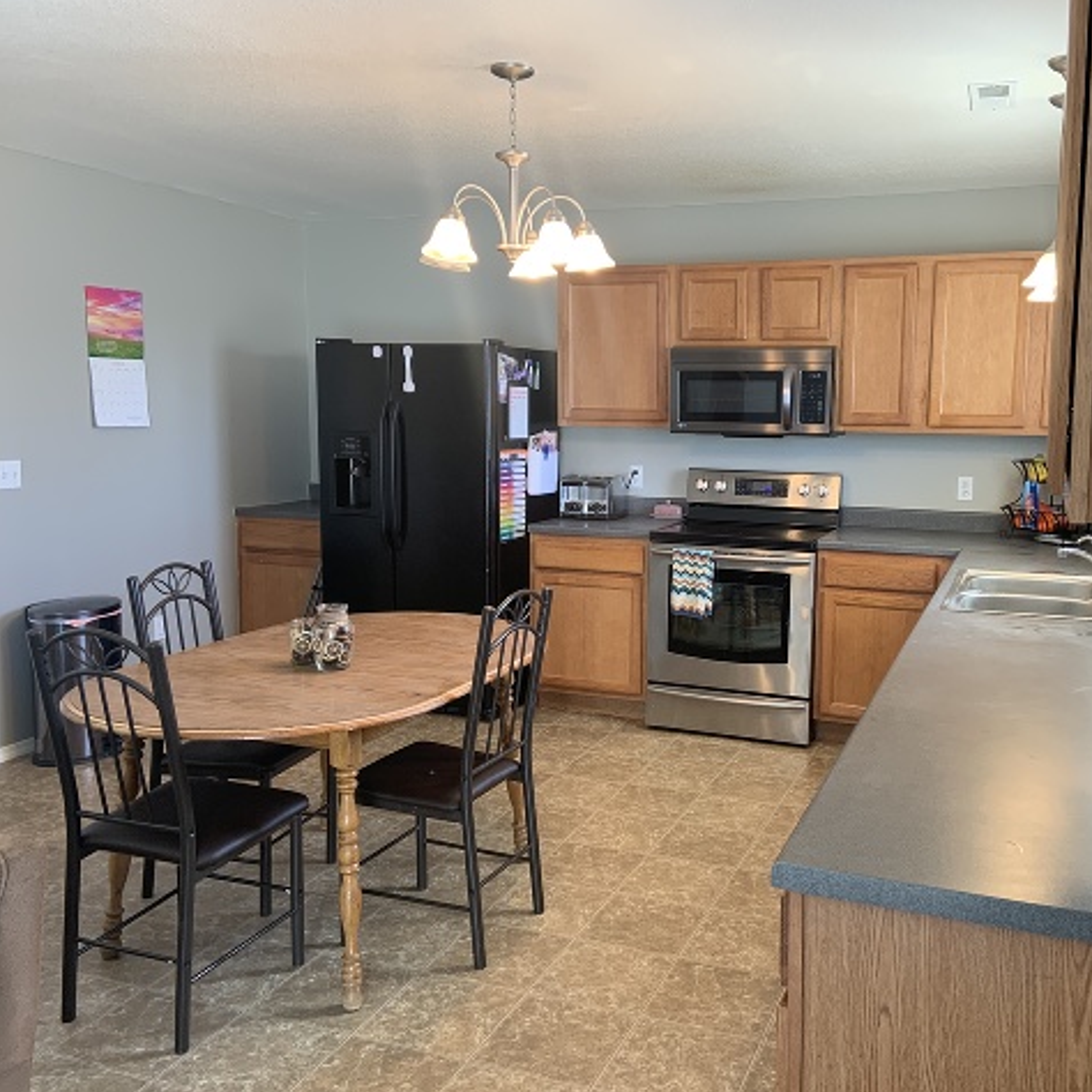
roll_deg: -1.1
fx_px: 1106
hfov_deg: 52.1
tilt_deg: -7.0
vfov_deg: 52.5
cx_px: 661
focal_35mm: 31
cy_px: 546
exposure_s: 1/60
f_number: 1.8
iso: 64
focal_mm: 4.25
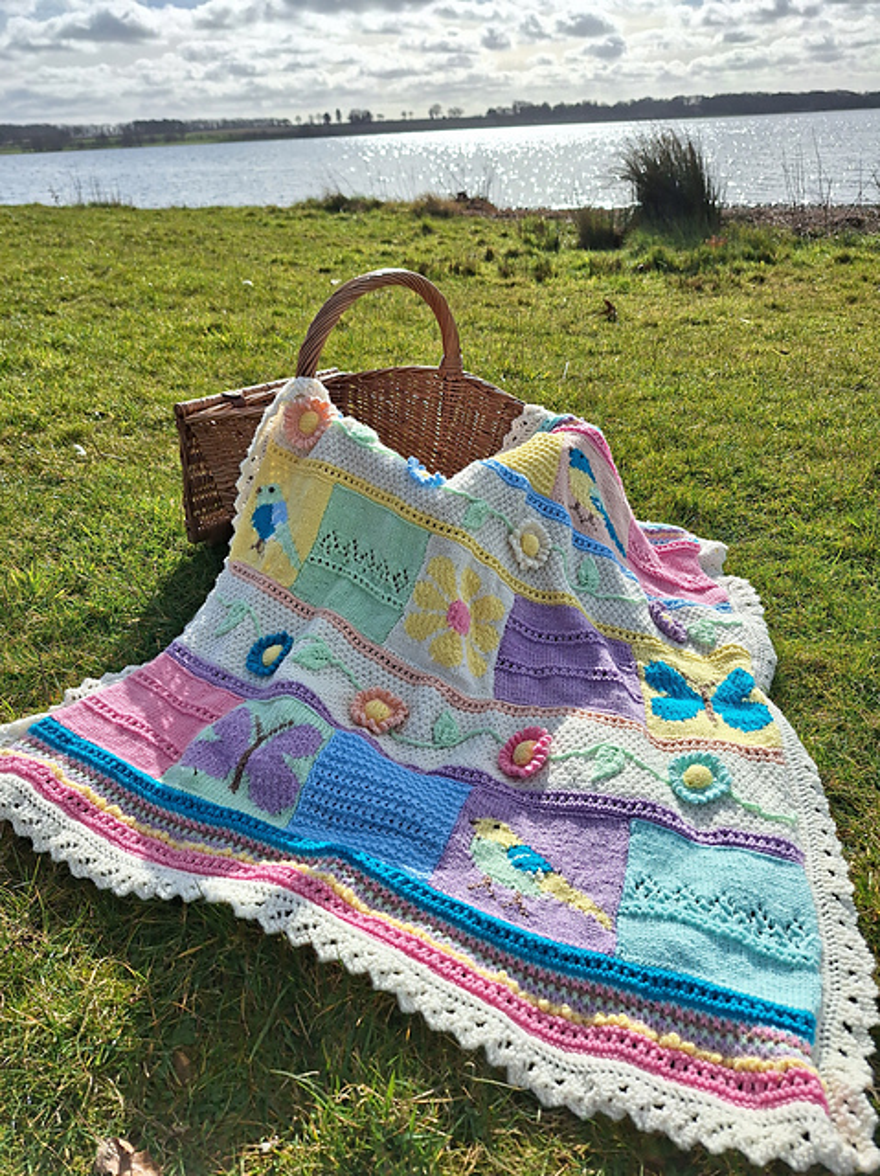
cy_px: 588
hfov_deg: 58.8
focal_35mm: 23
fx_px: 781
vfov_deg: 74.0
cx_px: 440
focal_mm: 5.54
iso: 40
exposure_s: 1/6536
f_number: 1.8
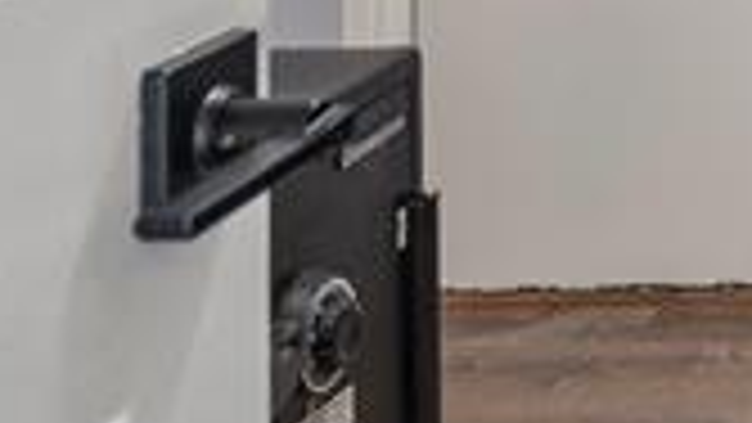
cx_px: 1454
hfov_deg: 16.4
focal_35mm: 103
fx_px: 2054
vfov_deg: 10.6
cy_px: -488
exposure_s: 1
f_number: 4
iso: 100
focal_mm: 16
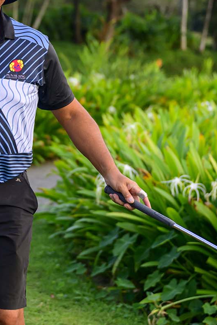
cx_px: 22
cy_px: 200
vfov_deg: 21.0
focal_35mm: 97
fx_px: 877
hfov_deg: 14.0
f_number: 2.8
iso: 1000
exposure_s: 1/320
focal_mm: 53
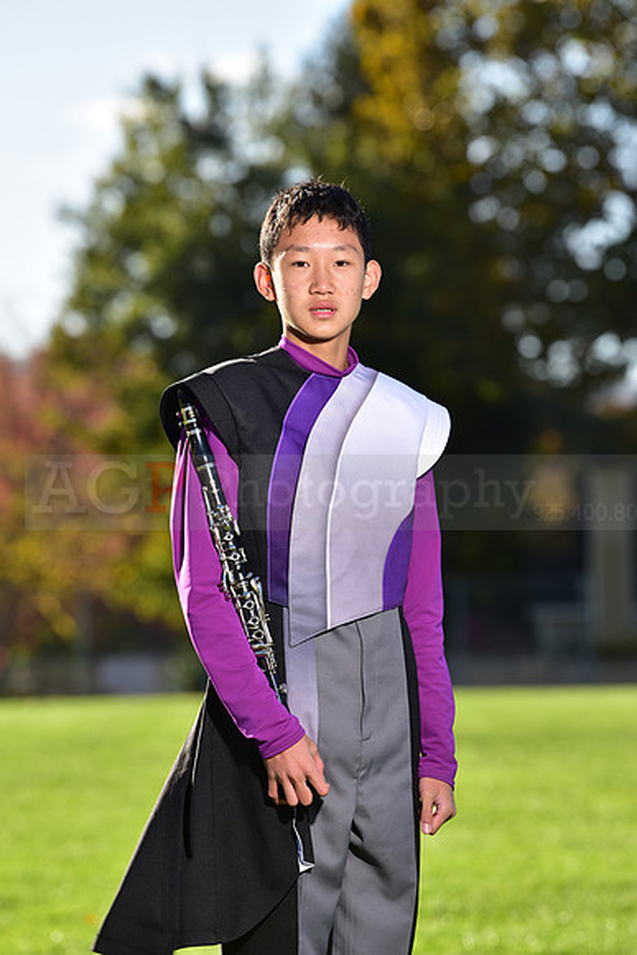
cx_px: 318
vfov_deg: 10.3
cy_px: 478
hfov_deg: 6.9
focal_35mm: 200
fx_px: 5305
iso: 80
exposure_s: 1/250
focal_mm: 200
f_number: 5.6
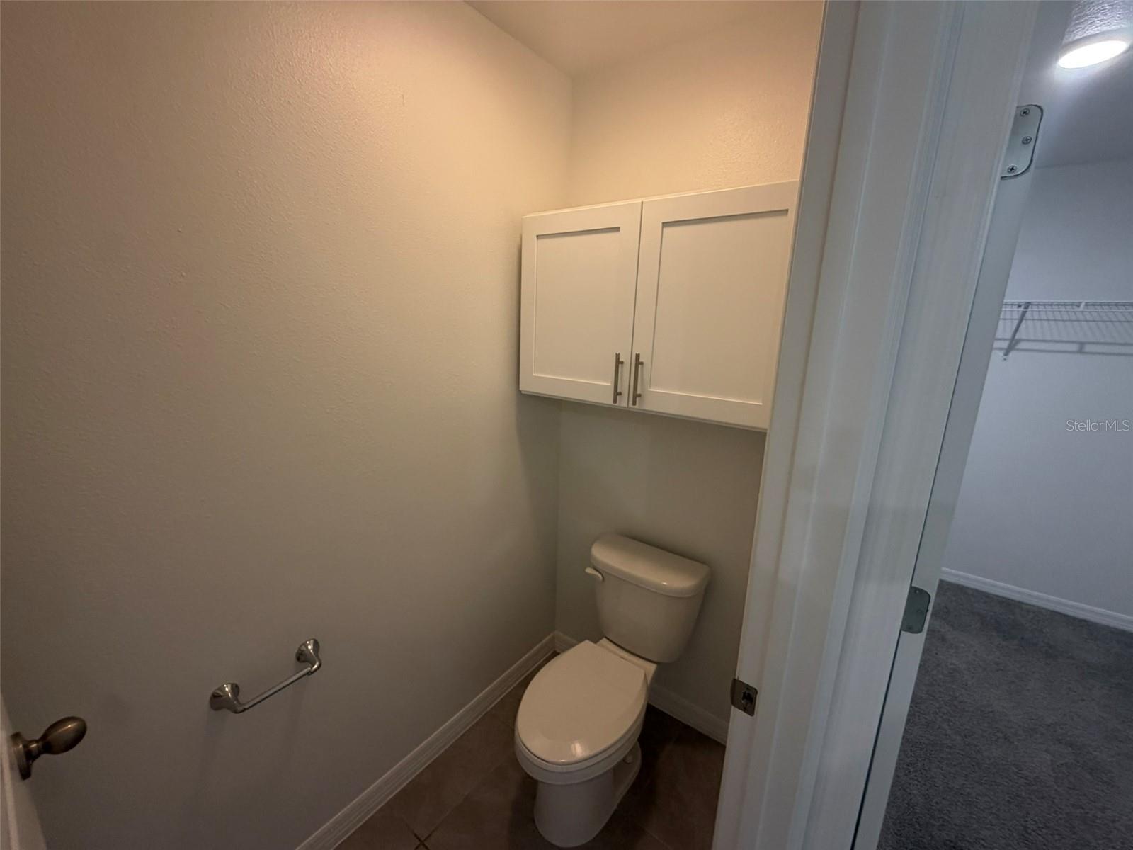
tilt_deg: -12.3
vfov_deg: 85.7
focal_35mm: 14
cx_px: 566
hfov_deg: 102.1
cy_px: 425
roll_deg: -1.3
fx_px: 458
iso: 320
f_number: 2.2
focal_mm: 2.22
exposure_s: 1/120
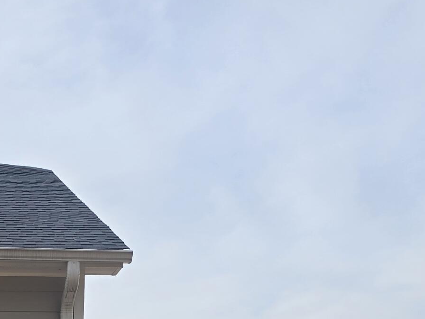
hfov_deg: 23.9
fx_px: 945
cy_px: 507
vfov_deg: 16.9
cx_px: -28
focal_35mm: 77
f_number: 1.7
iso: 12
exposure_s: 1/643
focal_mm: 6.3
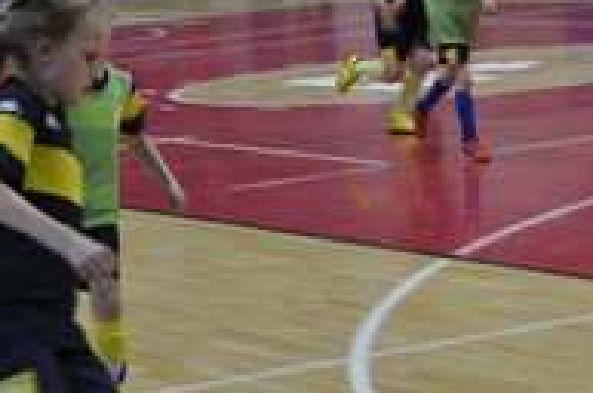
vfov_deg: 7.5
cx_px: 375
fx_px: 3011
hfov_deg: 11.2
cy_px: 203
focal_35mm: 183
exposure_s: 1/60
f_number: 5.6
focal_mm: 55
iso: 800
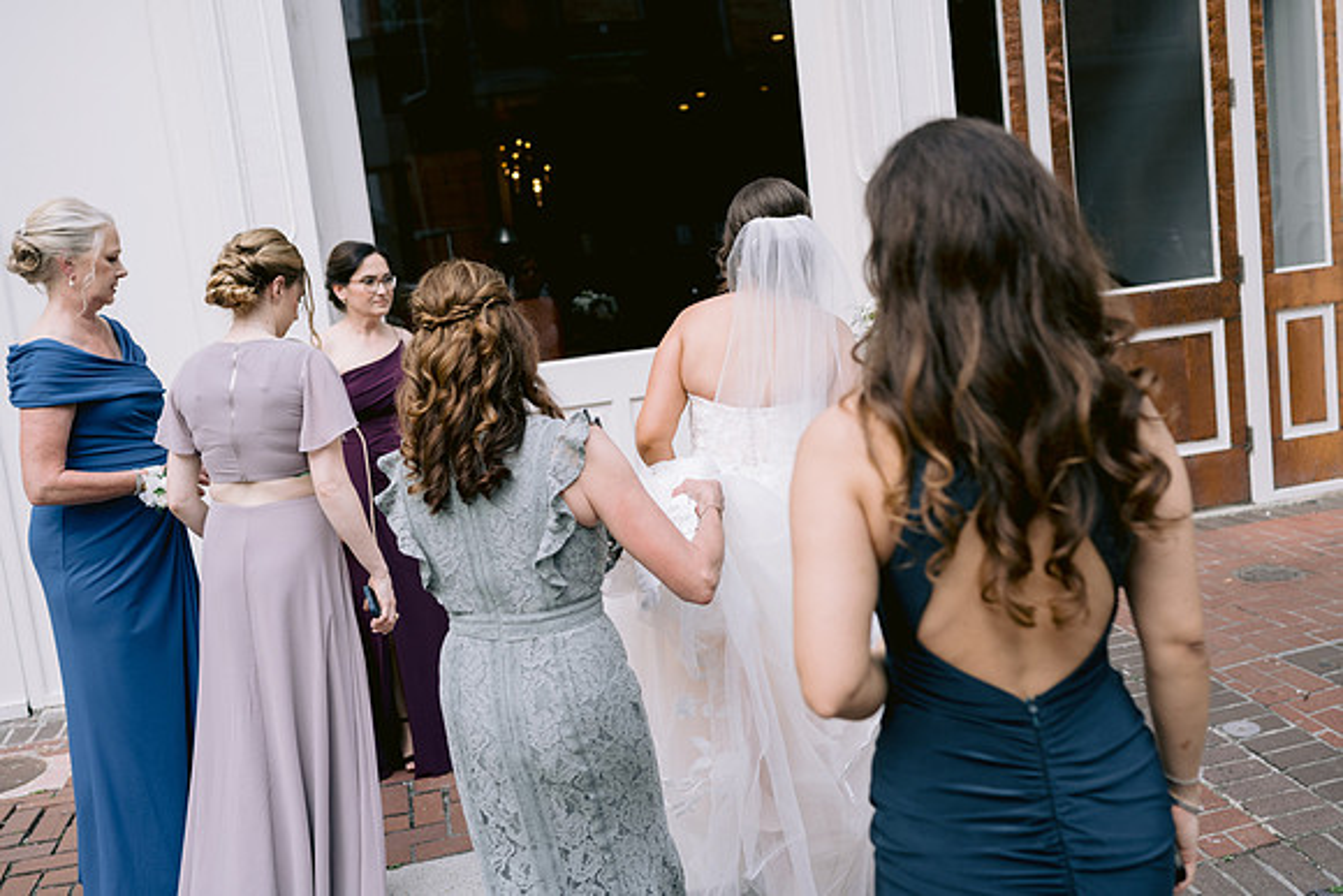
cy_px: 448
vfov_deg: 37.9
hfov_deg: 54.4
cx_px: 672
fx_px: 1306
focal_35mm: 35
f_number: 2.8
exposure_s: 1/640
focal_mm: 35
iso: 250
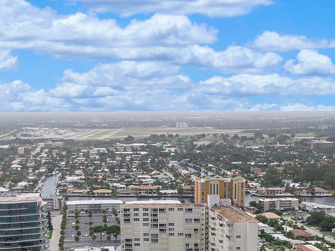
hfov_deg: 32.2
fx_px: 580
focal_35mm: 60
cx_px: 188
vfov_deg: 23.1
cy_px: 269
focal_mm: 4.39
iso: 100
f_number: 2.8
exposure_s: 1/3200
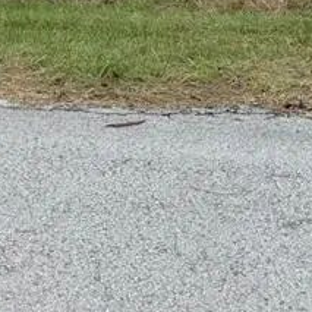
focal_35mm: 102
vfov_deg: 15.6
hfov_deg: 16.8
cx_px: 19
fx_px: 1040
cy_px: -168
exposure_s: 1/2611
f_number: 1.78
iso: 80
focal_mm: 6.76
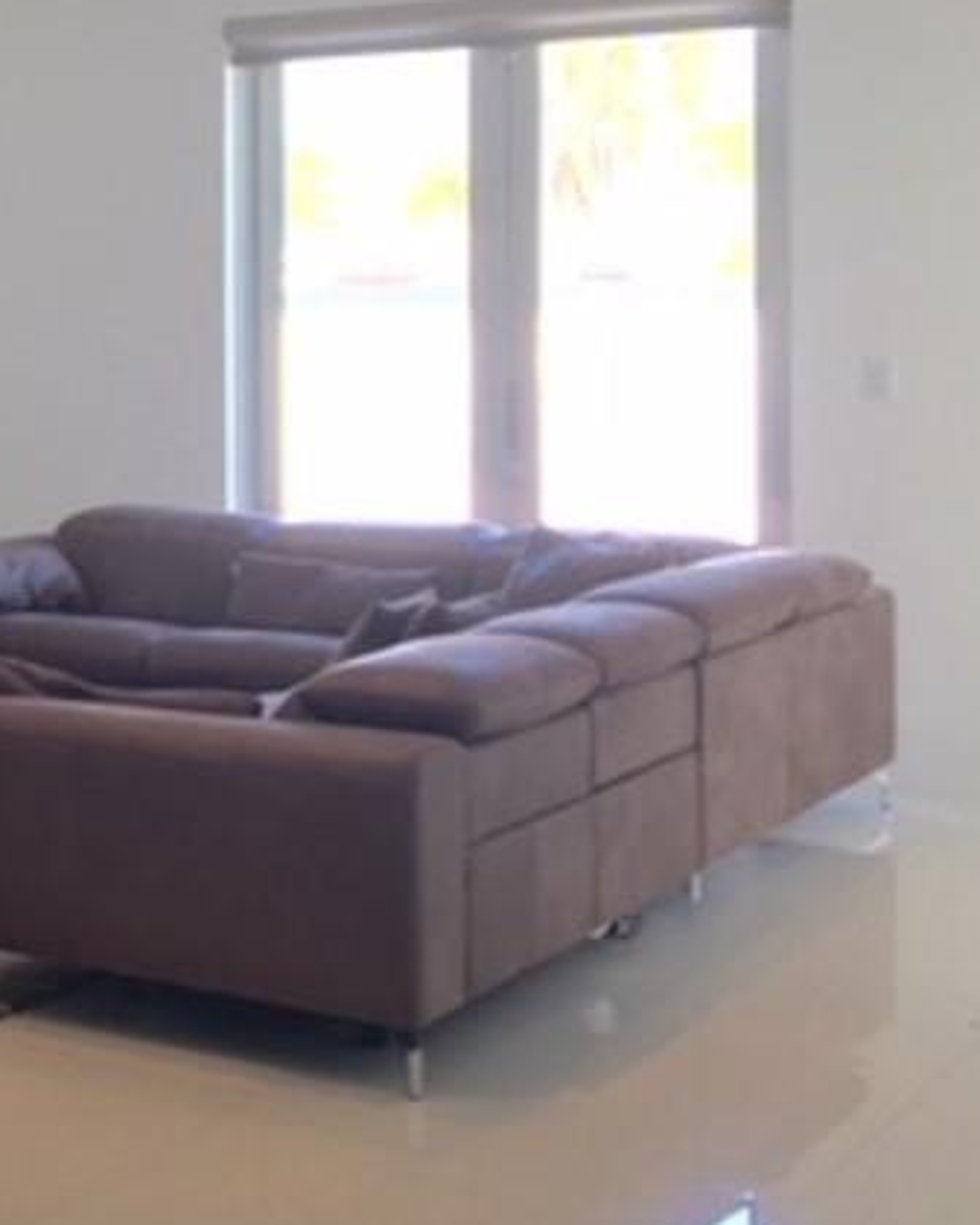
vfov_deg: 27.3
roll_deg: +0.2
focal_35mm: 69
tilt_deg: -0.7
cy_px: 356
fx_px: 2502
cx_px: -432
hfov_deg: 19.6
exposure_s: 1/40
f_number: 2.2
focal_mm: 4.15
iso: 32
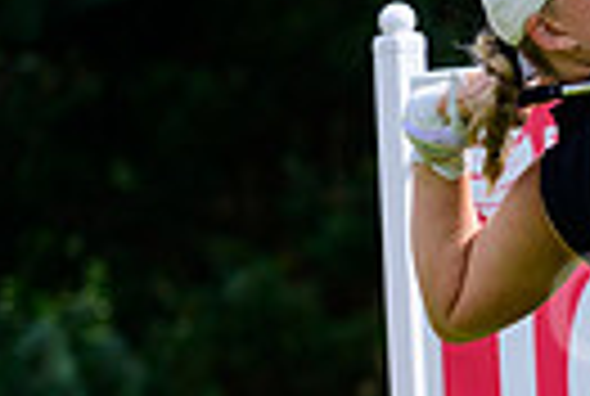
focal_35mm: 1017
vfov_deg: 1.4
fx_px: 16705
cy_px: 583
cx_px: 1139
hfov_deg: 2.0
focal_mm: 230
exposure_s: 1/2000
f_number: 6.3
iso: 800
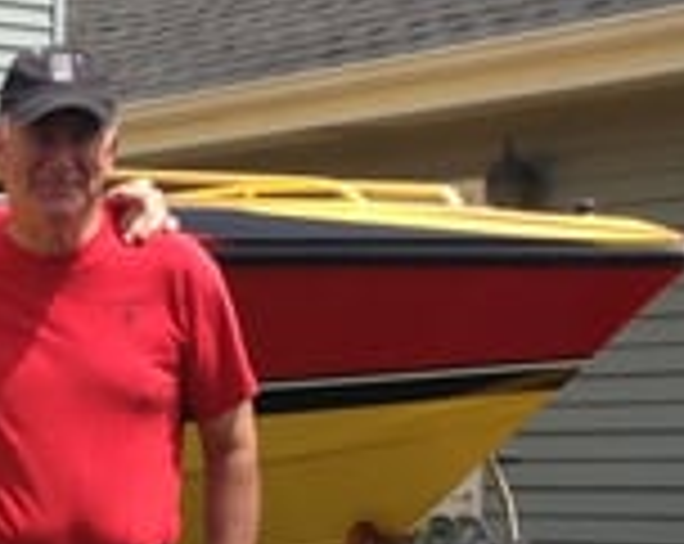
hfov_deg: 11.7
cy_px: 486
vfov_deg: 9.4
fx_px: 3293
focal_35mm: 163
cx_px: -90
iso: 50
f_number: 2.4
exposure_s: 1/919
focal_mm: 4.13
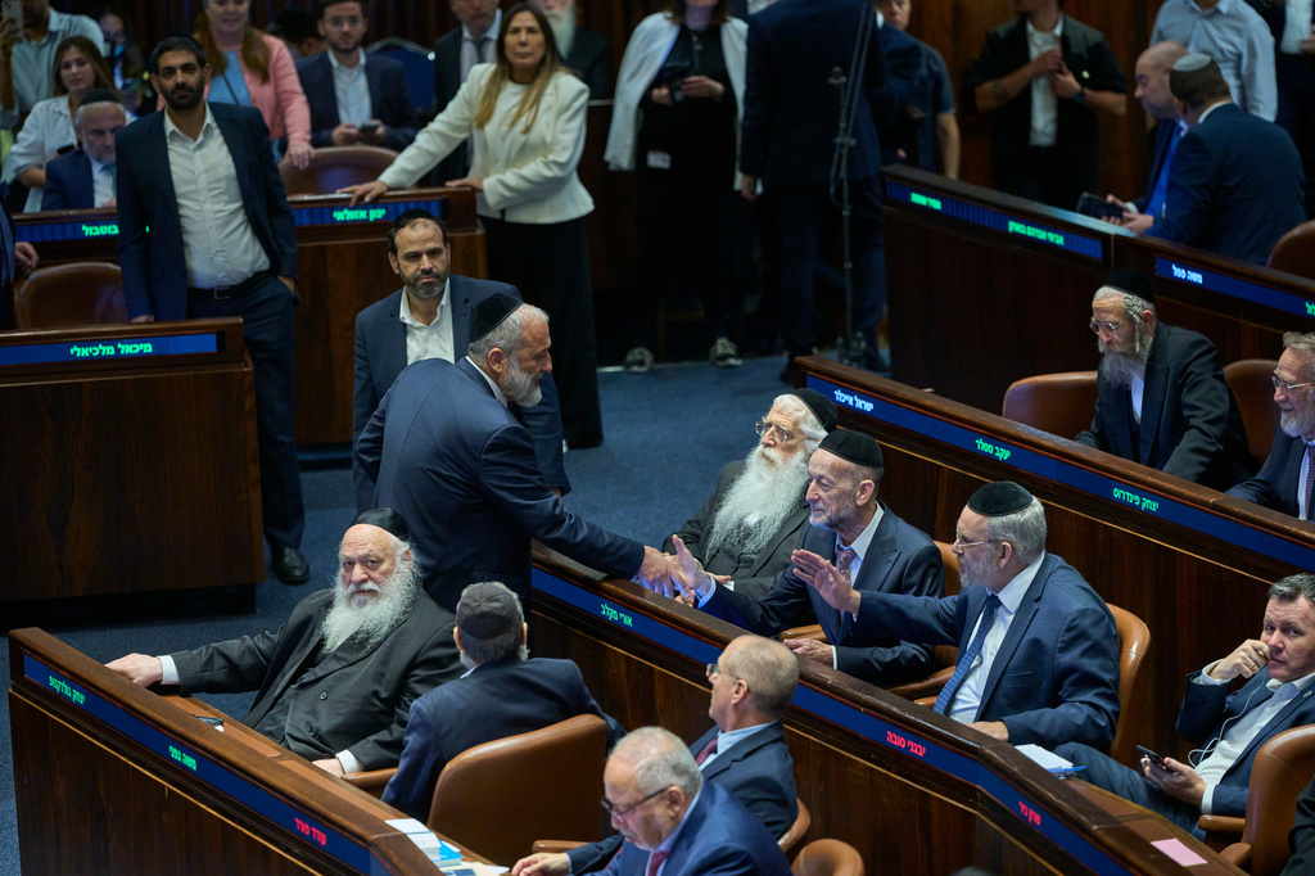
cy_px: 438
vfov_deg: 8.6
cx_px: 658
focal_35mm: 160
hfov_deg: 12.8
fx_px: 5842
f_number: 3.2
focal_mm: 160
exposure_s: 1/320
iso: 4000
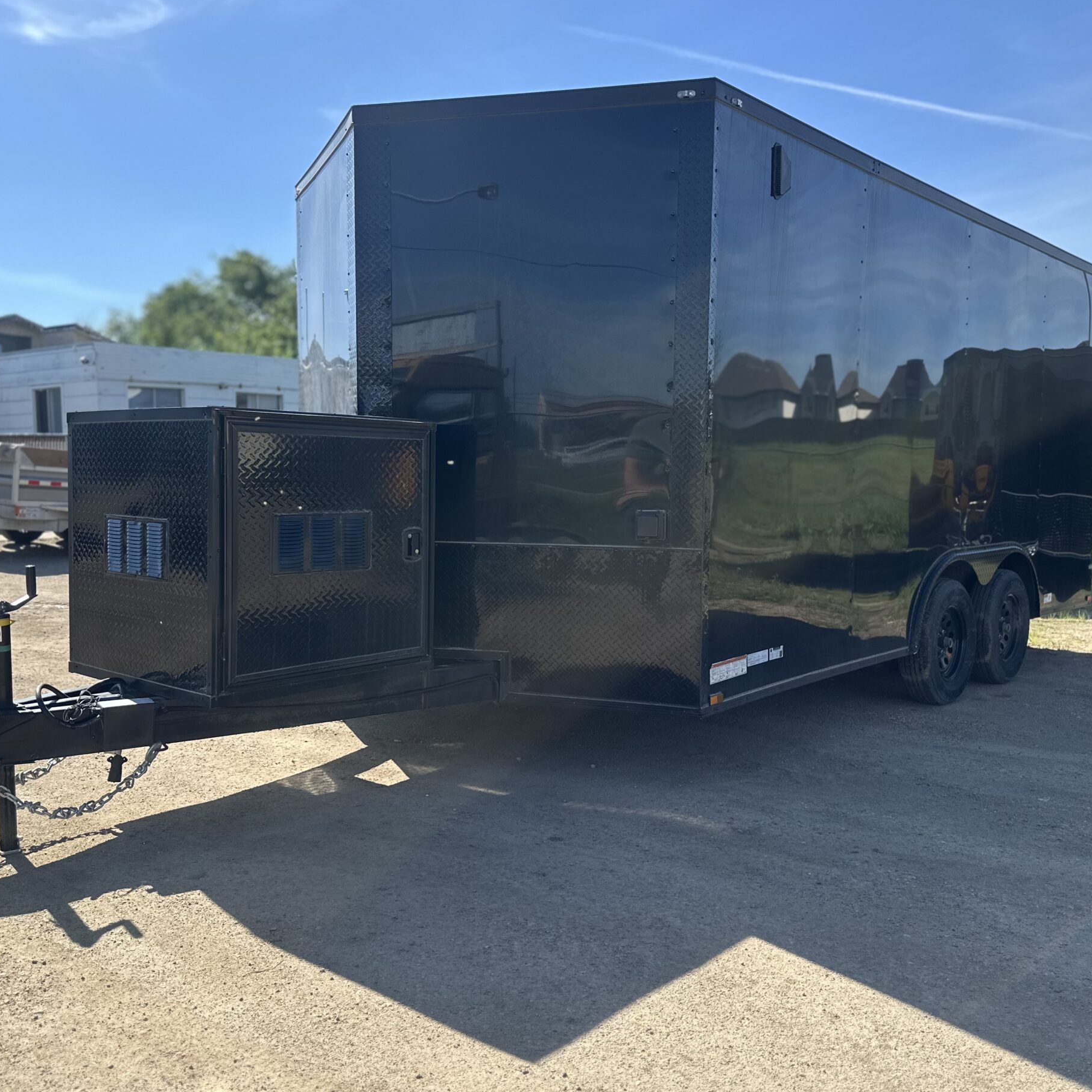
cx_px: 564
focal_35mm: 30
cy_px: 527
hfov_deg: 54.0
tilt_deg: -2.7
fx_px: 1071
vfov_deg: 54.0
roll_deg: -0.1
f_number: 1.78
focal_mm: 6.86
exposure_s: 1/2410
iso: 80
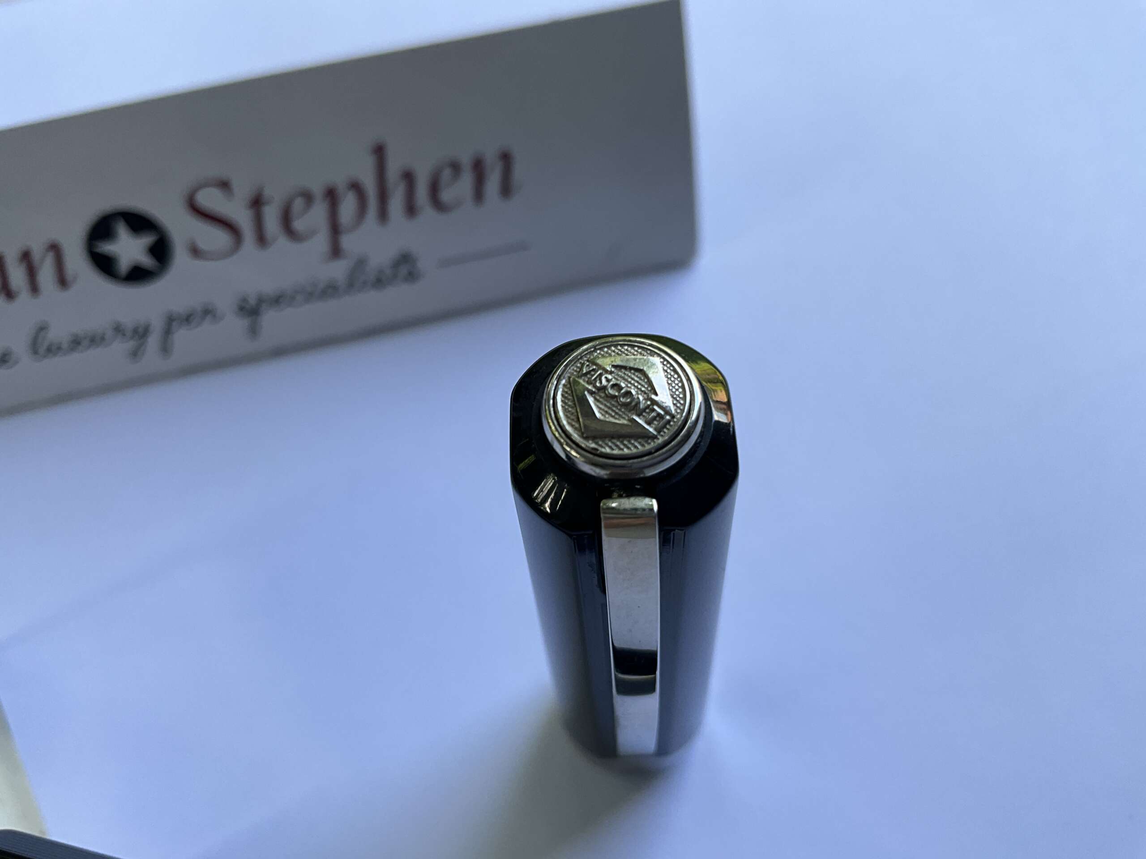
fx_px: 960
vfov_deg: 48.2
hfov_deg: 61.7
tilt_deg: -59.9
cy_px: 430
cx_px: 573
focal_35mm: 29
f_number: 1.8
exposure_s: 1/122
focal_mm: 3
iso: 25
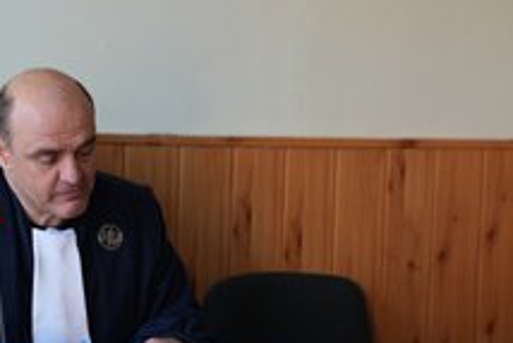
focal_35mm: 131
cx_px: 192
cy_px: 260
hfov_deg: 15.6
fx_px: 1868
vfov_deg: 10.5
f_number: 3.5
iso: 200
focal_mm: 70
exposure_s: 1/50
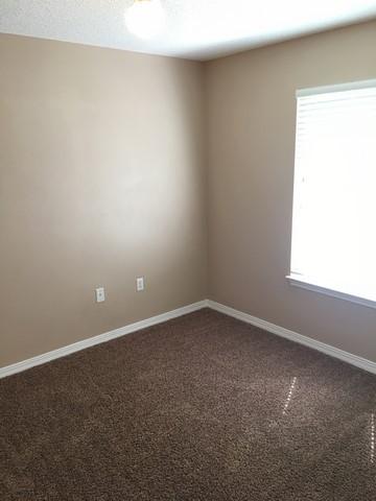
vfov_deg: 61.7
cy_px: 250
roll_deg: +1.4
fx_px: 420
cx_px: 188
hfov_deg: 48.2
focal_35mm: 29
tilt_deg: -11.0
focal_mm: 4.15
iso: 50
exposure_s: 1/15
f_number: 2.2
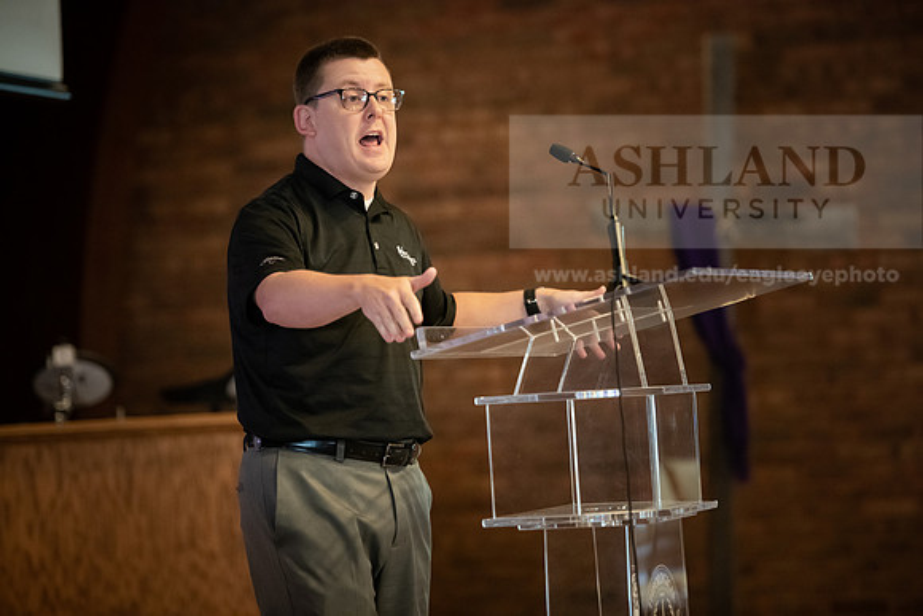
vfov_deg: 8.9
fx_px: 3975
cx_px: 462
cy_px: 308
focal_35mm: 155
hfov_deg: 13.2
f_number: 2.8
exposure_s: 1/160
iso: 5000
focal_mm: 155
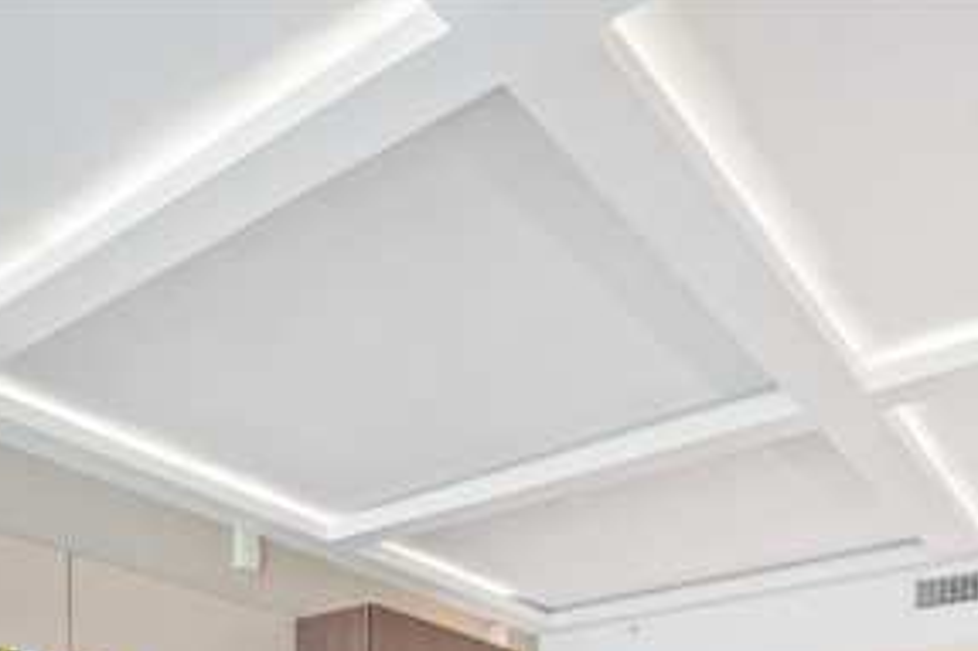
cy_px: 895
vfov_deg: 27.2
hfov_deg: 47.3
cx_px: 218
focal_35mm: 39
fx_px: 1059
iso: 200
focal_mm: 14
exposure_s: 1/2
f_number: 8
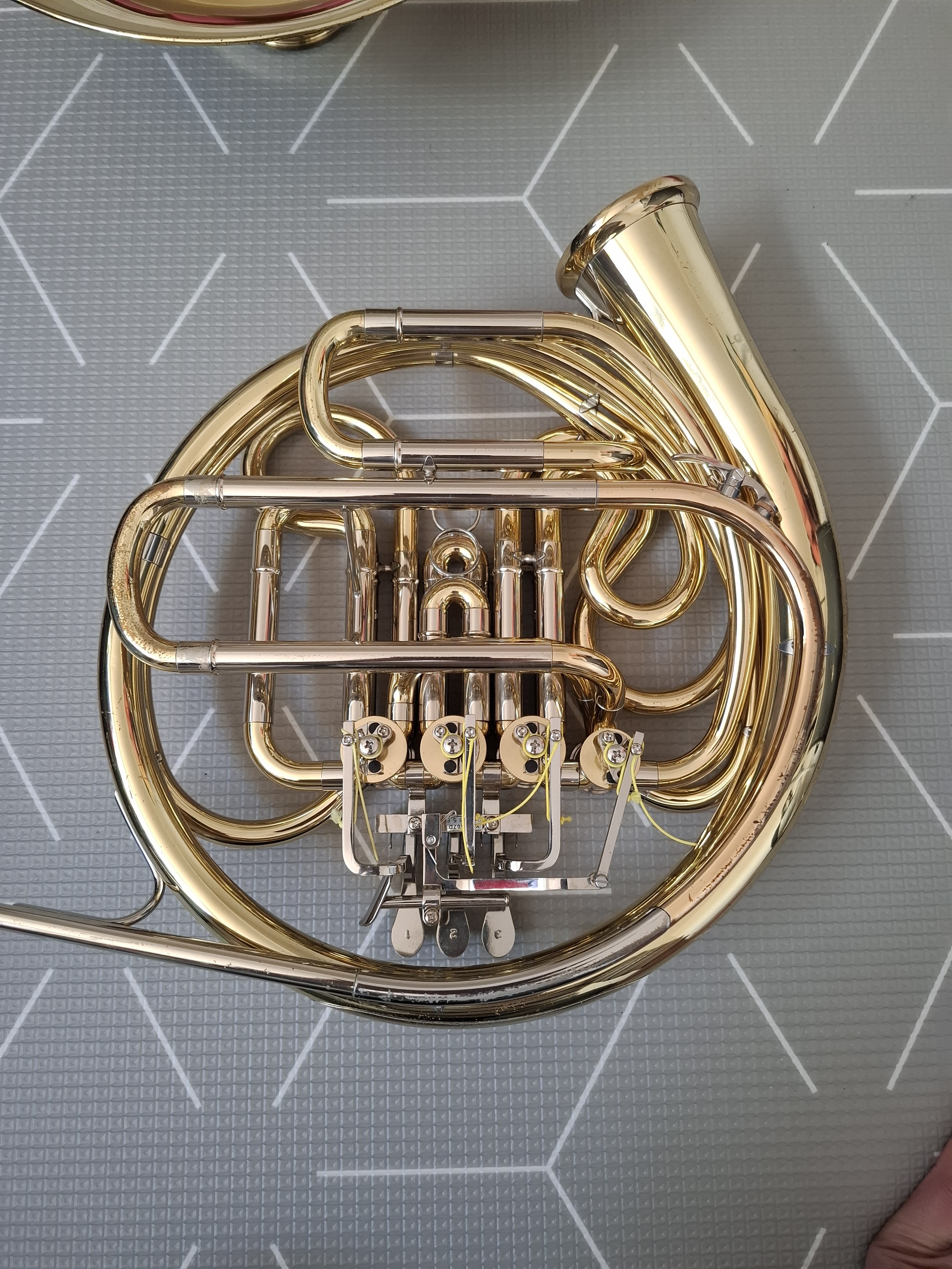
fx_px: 843
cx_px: 476
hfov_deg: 58.9
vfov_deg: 73.9
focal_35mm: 23
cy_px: 634
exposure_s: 1/100
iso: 320
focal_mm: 5.54
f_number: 1.8
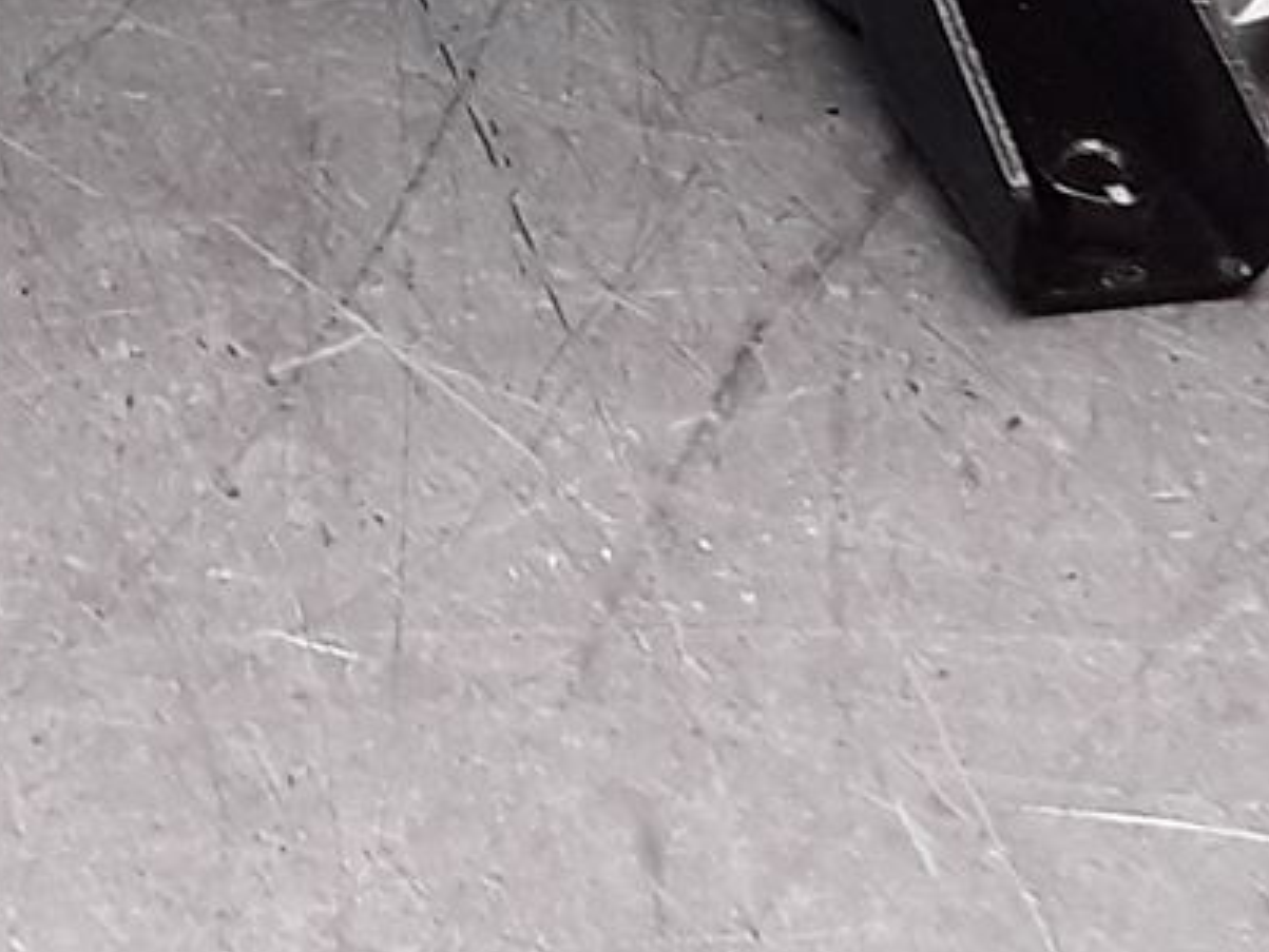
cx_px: -756
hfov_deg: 12.9
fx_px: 5244
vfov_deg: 10.0
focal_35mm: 143
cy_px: -490
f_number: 1.9
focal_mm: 2.91
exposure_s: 1/100
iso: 50
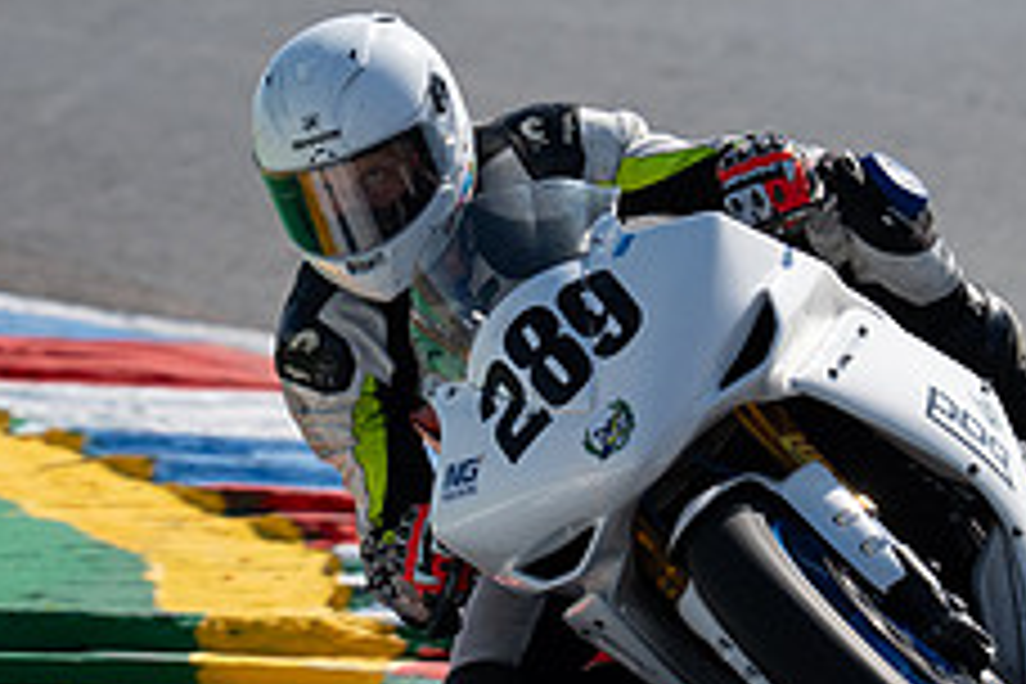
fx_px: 34482
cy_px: 173
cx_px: 705
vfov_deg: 1.1
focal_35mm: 1210
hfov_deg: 1.7
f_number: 6.3
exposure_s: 1/400
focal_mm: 400
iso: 100
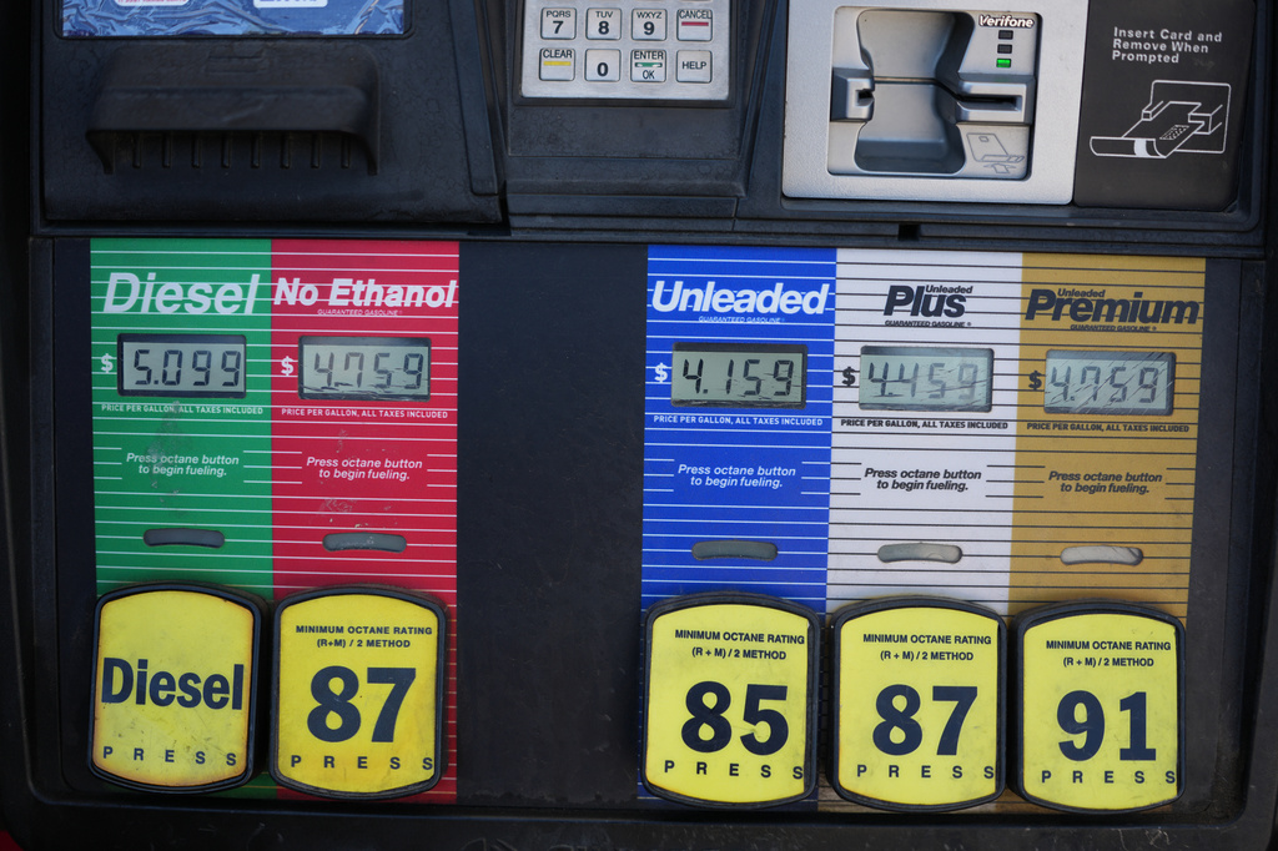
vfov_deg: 27.0
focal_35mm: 50
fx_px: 1774
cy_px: 426
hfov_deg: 39.6
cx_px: 639
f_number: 2
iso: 200
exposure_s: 1/1600
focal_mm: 50
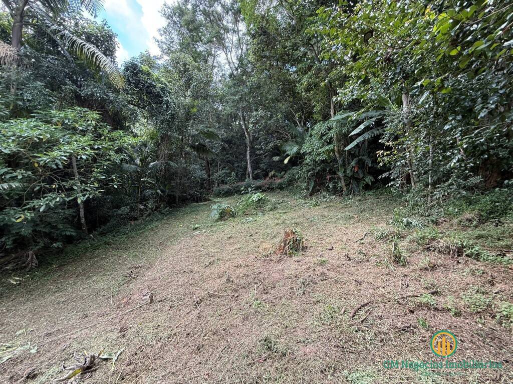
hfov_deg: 102.1
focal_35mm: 14
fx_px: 207
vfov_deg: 85.7
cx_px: 256
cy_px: 192
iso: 50
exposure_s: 1/99
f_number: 2.2
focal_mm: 2.22
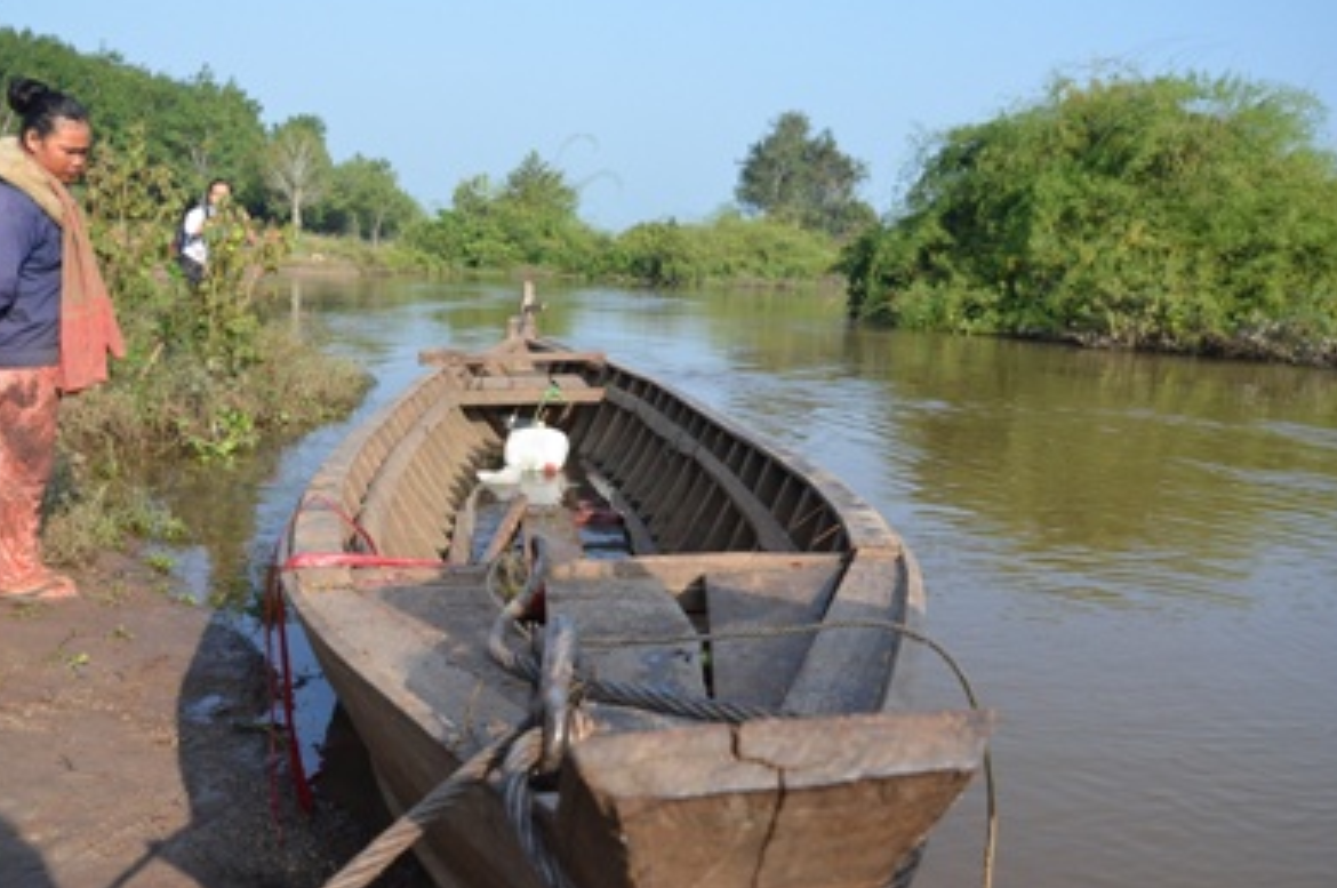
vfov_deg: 42.2
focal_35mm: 31
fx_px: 1150
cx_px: 607
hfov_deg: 60.2
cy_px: 478
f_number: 6.3
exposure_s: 1/4000
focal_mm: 18
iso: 2000
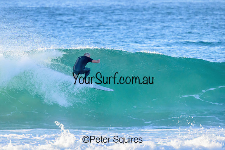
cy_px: 65
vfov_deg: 2.0
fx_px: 4369
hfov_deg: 2.9
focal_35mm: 699
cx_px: 97
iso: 4500
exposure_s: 1/2000
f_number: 11
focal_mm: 610
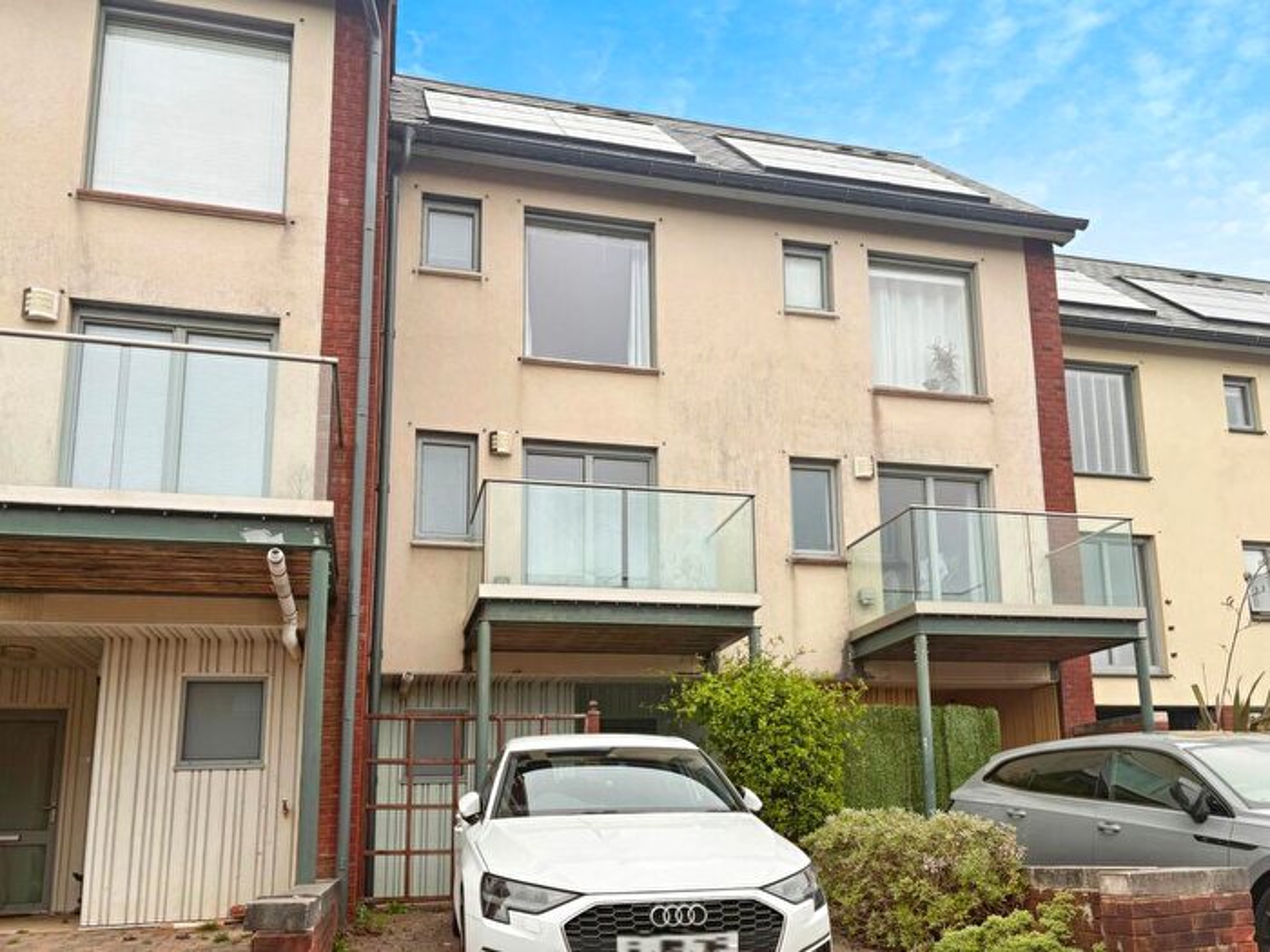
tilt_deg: +18.4
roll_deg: +2.7
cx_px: 635
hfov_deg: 67.3
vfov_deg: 53.1
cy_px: 476
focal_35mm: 26
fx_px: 954
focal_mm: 5.96
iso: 50
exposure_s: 1/701
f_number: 1.6
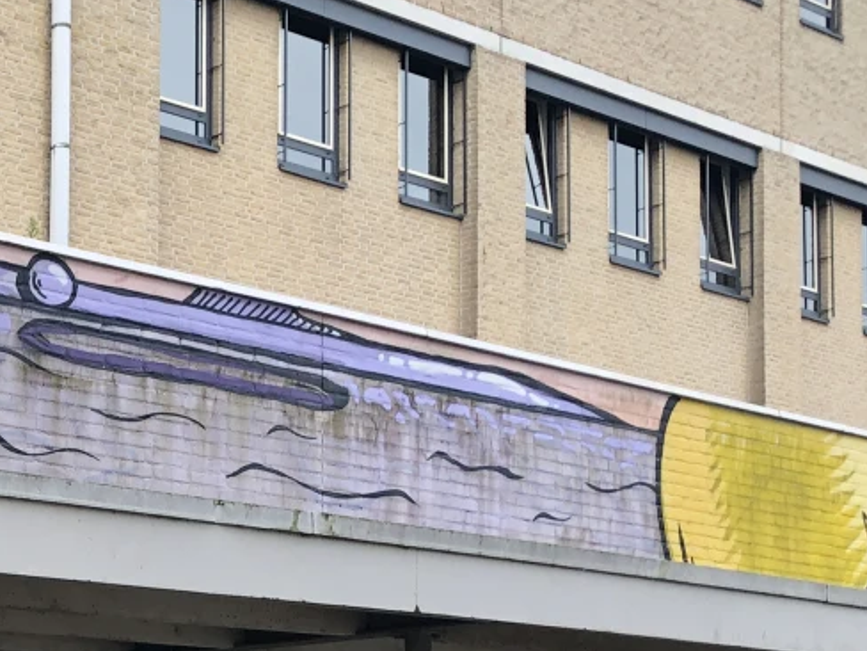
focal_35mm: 86
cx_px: -139
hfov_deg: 21.3
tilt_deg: +3.4
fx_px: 2154
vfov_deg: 16.6
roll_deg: -0.7
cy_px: 737
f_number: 1.8
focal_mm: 4
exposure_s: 1/120
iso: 32
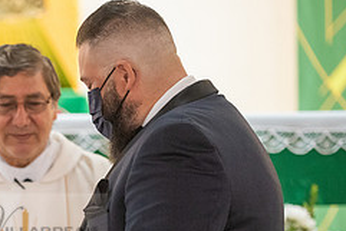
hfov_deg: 6.8
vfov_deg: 4.6
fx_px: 2895
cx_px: -14
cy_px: 227
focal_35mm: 301
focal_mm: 125
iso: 2000
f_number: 2.8
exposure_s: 1/160
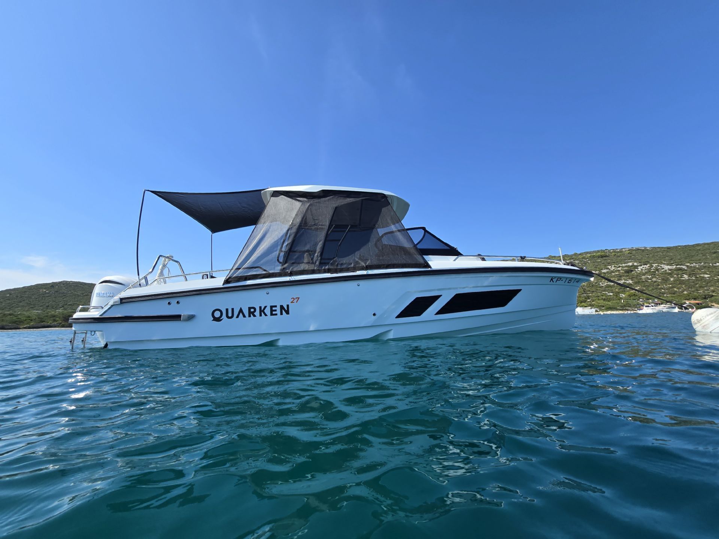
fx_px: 270
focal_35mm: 13
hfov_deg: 106.2
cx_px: 360
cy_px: 270
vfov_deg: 89.9
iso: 50
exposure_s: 1/2134
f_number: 2.2
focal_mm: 2.2
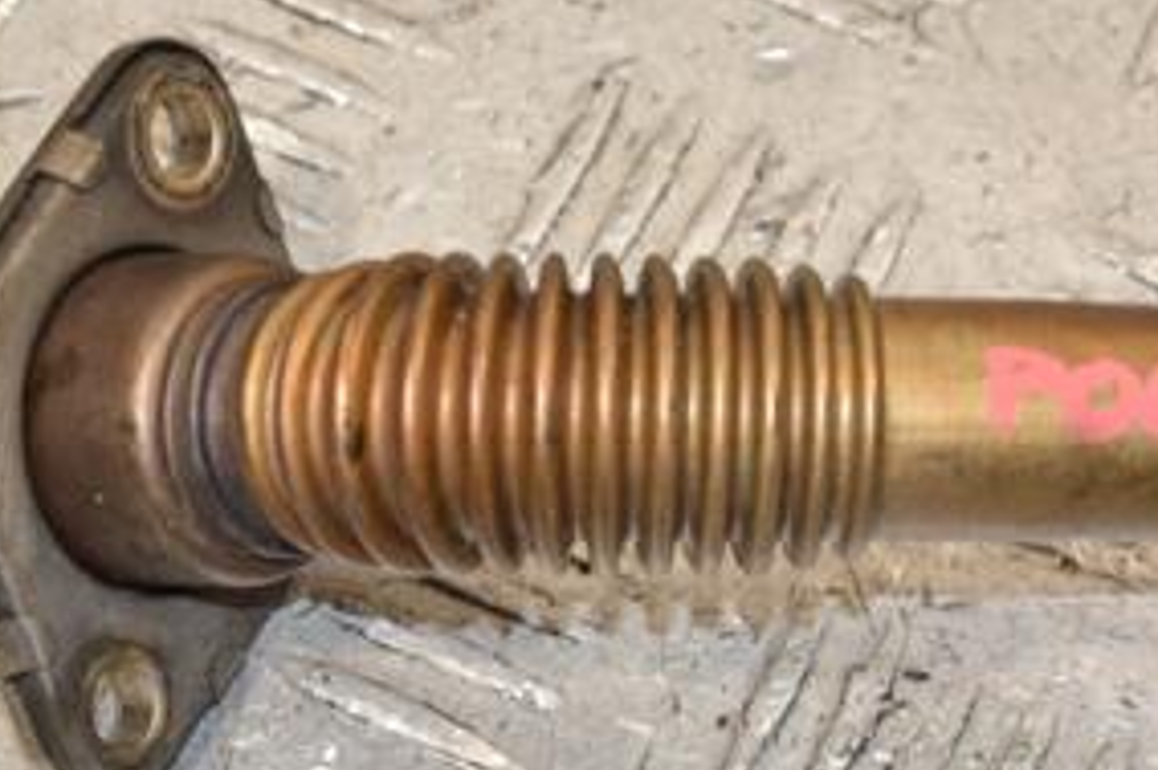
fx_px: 7137
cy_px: 574
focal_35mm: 222
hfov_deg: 9.3
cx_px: 803
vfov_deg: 6.2
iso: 800
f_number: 8
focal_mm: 70
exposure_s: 1/200
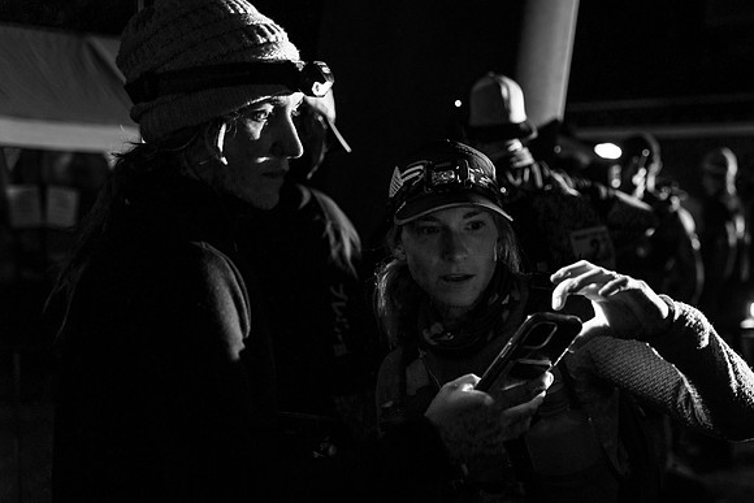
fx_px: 1199
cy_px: 304
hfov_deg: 34.8
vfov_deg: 23.7
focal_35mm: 57
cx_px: 456
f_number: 3.2
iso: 500
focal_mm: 46.9
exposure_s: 1/25
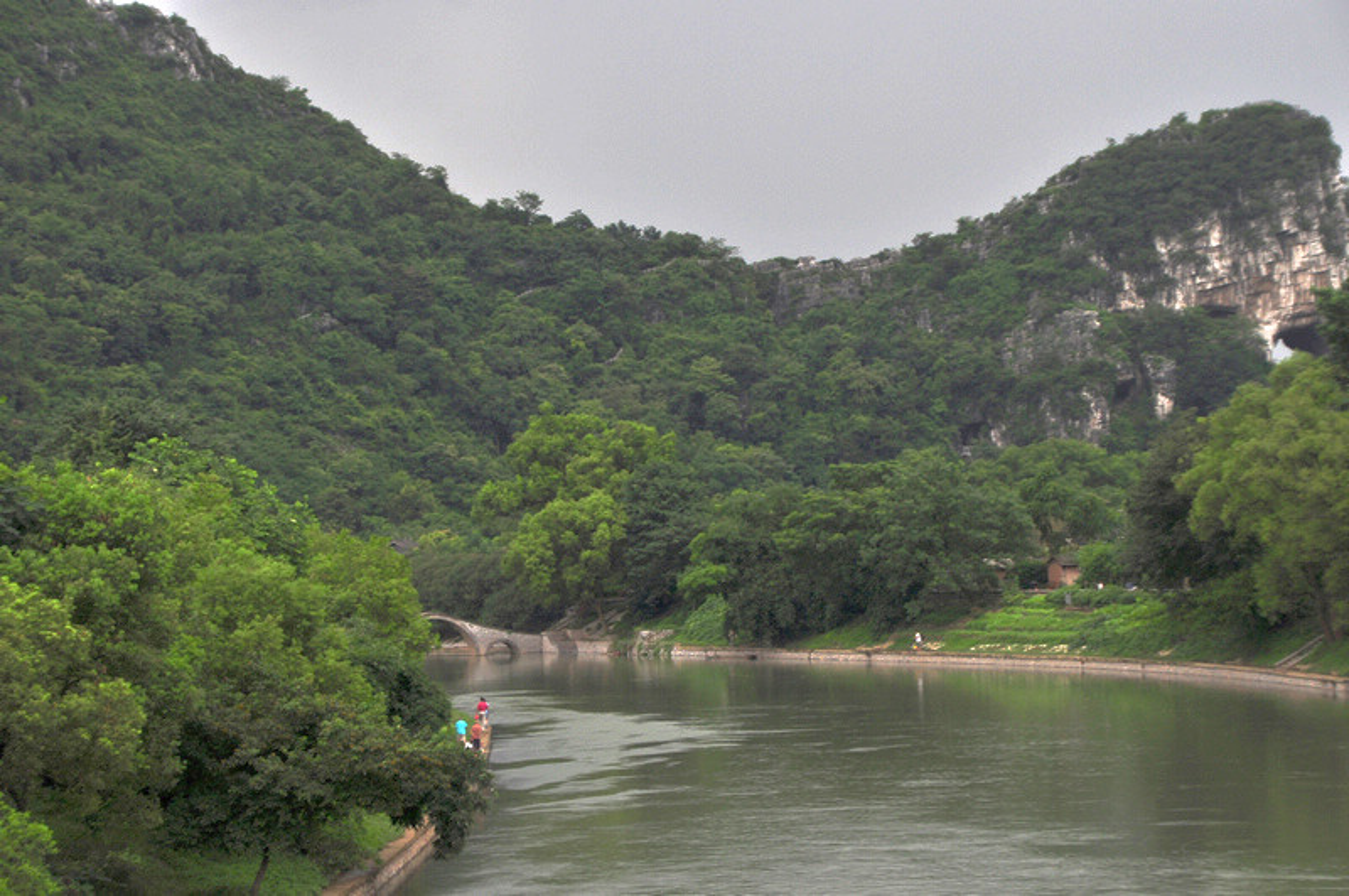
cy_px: 448
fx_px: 4490
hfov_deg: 17.1
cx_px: 674
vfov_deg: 11.4
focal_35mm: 120
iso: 250
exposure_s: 1/200
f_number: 9
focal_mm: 80
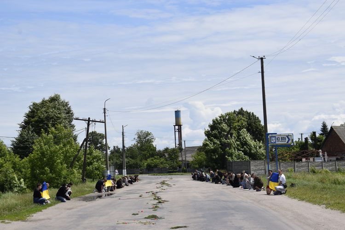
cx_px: 172
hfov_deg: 24.6
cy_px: 115
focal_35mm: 82
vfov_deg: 16.6
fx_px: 791
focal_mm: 55
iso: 200
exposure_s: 1/500
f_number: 11
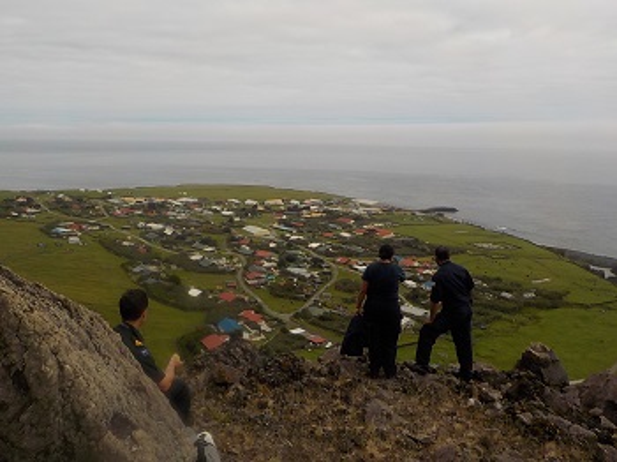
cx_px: 308
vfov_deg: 46.7
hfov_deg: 60.0
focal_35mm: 30
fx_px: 534
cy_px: 231
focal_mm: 4.1
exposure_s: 1/2000
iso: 125
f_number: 3.3
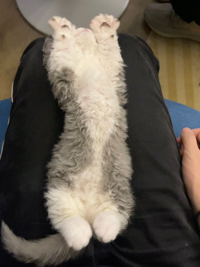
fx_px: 200
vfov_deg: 67.3
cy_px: 134
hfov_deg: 53.1
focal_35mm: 26
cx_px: 100
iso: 500
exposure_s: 1/25
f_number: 1.6
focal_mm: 5.1
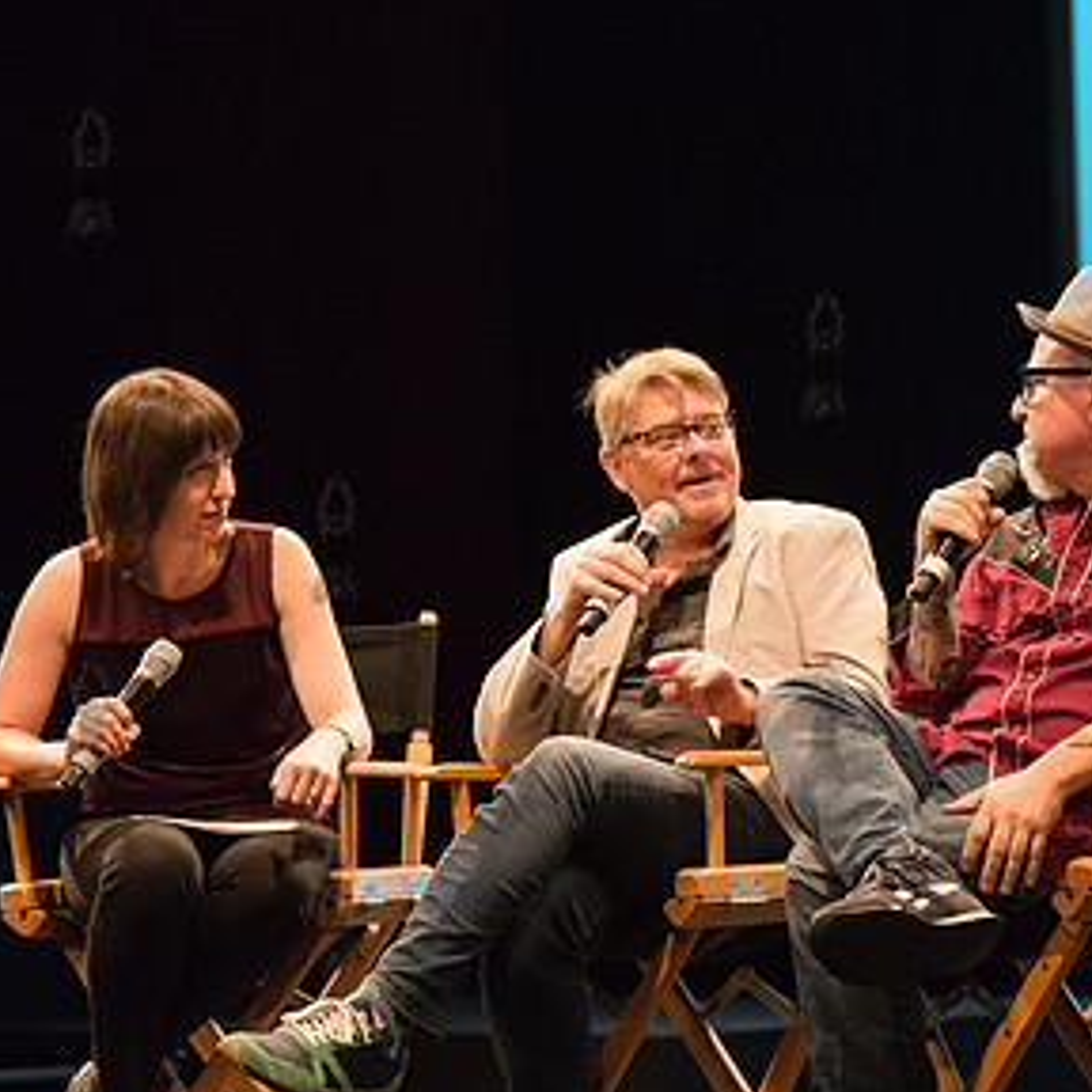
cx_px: 823
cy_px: 719
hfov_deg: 12.7
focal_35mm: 137
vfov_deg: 12.7
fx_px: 4890
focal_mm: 80
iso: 4000
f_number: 3.2
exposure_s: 1/200
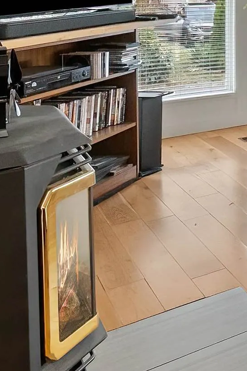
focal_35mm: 56
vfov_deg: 31.9
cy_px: -26
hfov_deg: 17.2
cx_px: 502
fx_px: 576
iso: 200
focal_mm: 10
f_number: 8
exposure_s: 1/30
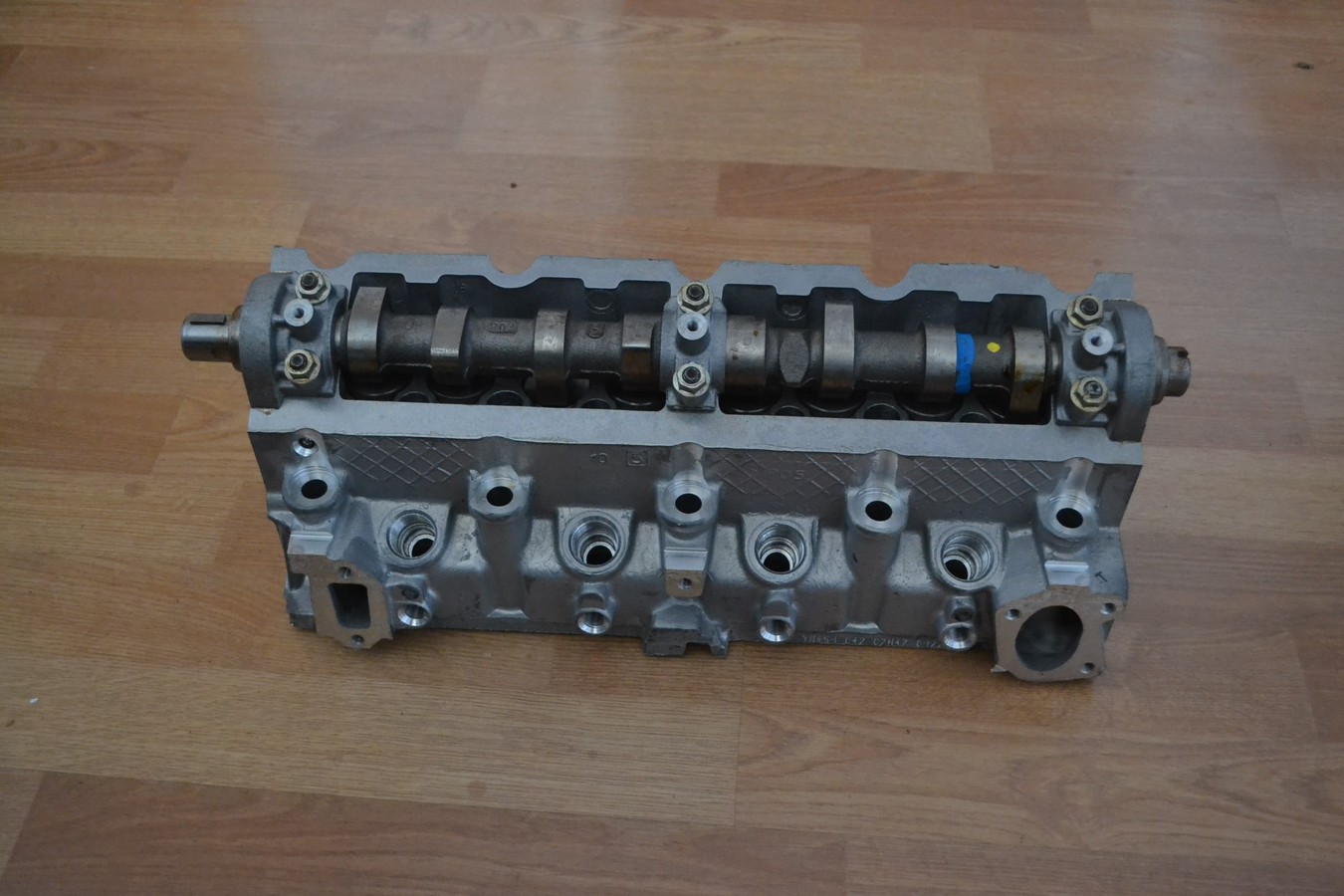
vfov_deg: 36.9
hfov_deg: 53.1
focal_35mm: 36
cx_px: 672
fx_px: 1344
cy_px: 448
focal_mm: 24
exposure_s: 1/13
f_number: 4
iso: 3200
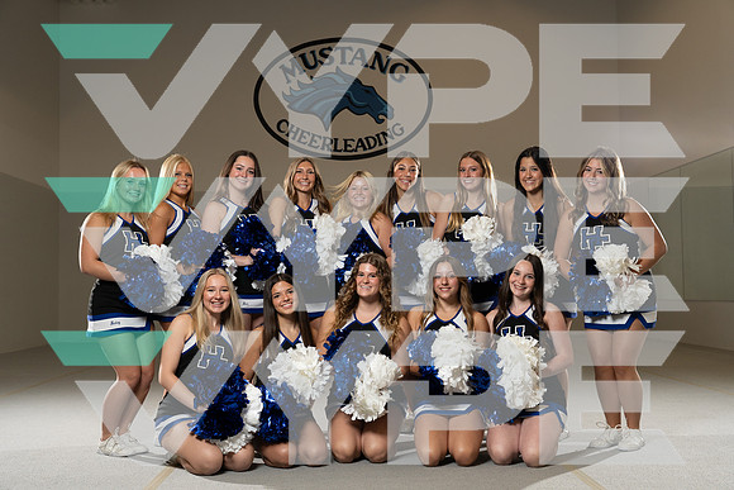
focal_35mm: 41
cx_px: 367
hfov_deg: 47.4
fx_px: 836
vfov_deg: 32.6
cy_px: 245
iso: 500
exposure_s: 1/250
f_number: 5.6
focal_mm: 41
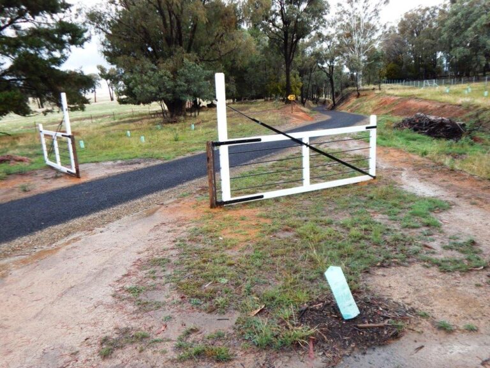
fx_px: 396
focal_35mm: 28
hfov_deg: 63.4
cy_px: 184
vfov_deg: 49.7
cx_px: 245
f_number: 3.2
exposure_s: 1/160
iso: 125
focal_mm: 5.1
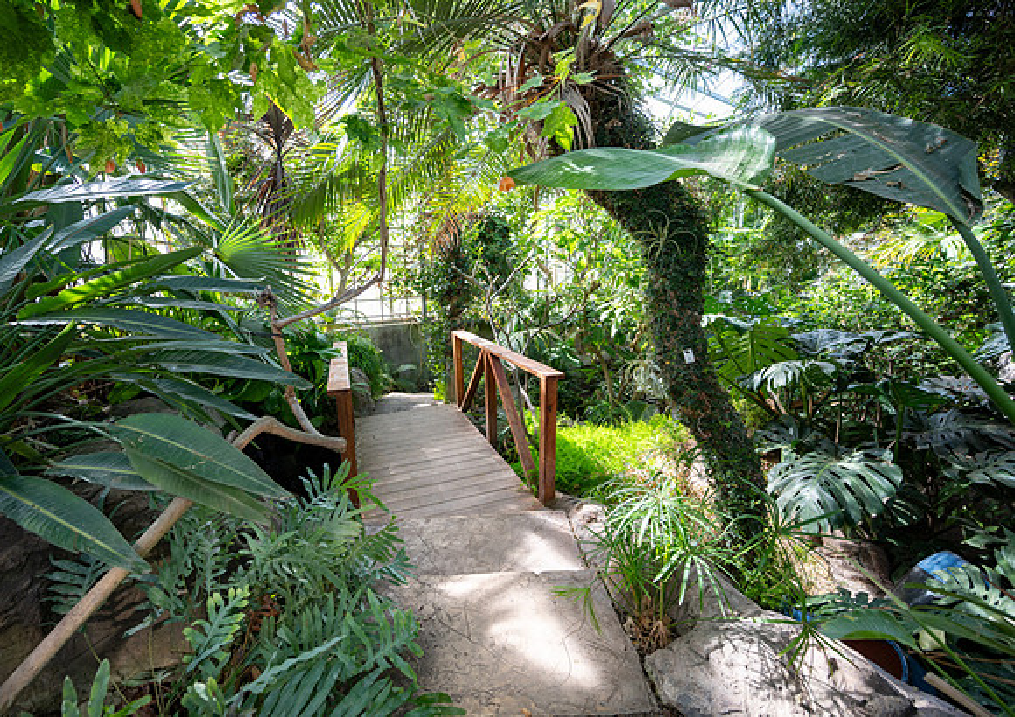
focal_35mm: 15
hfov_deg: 100.9
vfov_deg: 81.3
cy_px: 358
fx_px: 418
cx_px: 477
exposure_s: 1/160
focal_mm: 14
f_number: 4
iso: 200
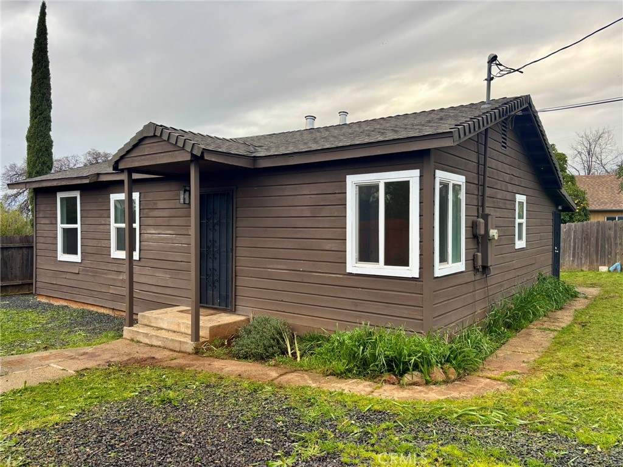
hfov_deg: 67.3
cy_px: 234
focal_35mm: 26
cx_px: 312
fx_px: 468
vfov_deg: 53.1
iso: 40
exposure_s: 1/228
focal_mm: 5.96
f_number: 1.6
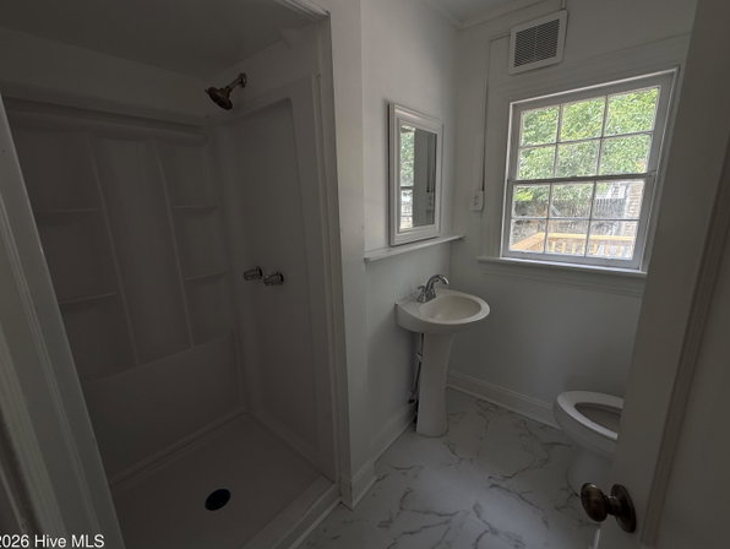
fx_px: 317
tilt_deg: -13.6
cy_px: 274
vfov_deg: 81.8
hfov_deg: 98.1
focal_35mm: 15
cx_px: 371
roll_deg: +2.3
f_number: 2.2
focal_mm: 2.22
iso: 50
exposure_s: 1/99
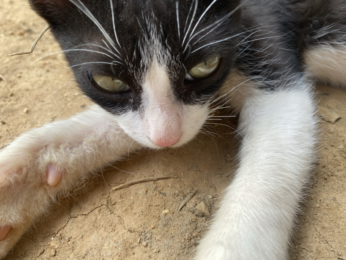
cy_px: 130
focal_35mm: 26
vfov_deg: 53.1
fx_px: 260
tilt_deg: -44.1
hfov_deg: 67.3
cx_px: 173
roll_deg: -0.2
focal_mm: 4.25
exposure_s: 1/122
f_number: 1.8
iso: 50
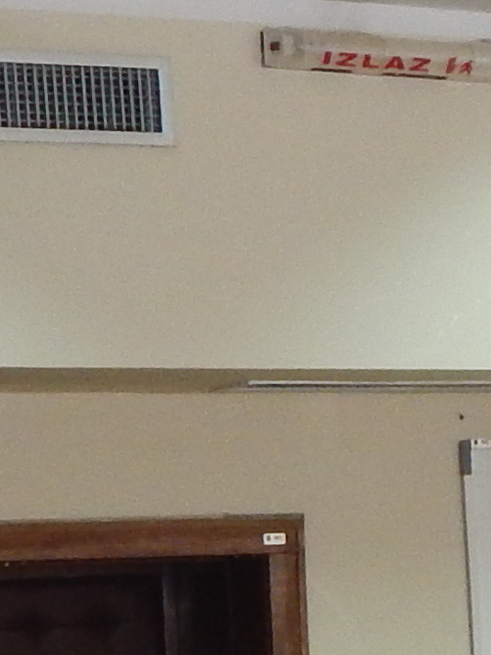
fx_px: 3654
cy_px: 852
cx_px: 1430
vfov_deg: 10.0
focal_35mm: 193
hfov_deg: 7.0
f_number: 3.2
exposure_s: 1/30
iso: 220
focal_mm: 5.1
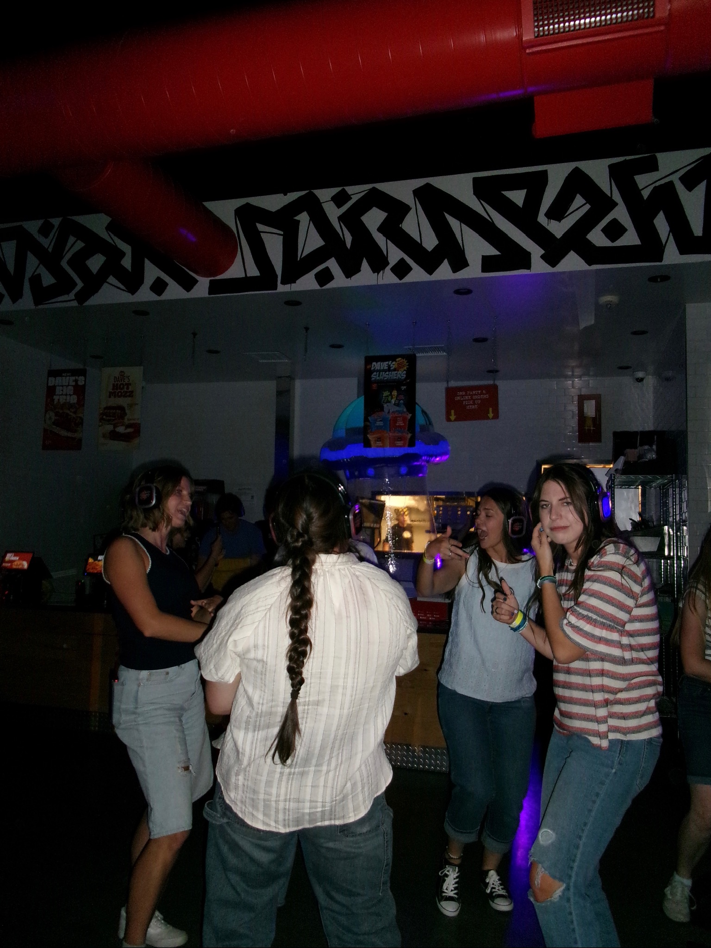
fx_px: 767
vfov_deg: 63.4
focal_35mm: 28
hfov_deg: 49.7
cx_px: 356
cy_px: 474
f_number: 3.9
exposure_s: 1/50
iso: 500
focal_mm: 5.1
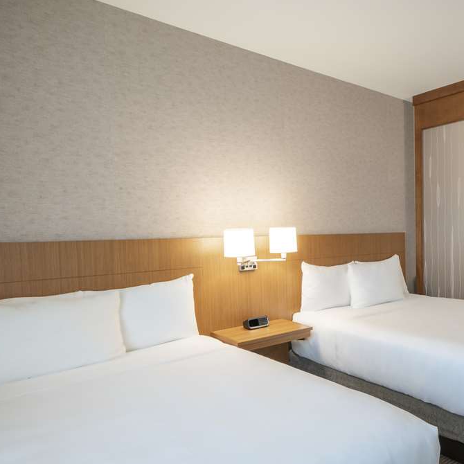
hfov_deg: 58.4
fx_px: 394
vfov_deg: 60.9
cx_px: 337
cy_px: 235
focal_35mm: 26
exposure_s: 1.5
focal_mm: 20
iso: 100
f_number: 16
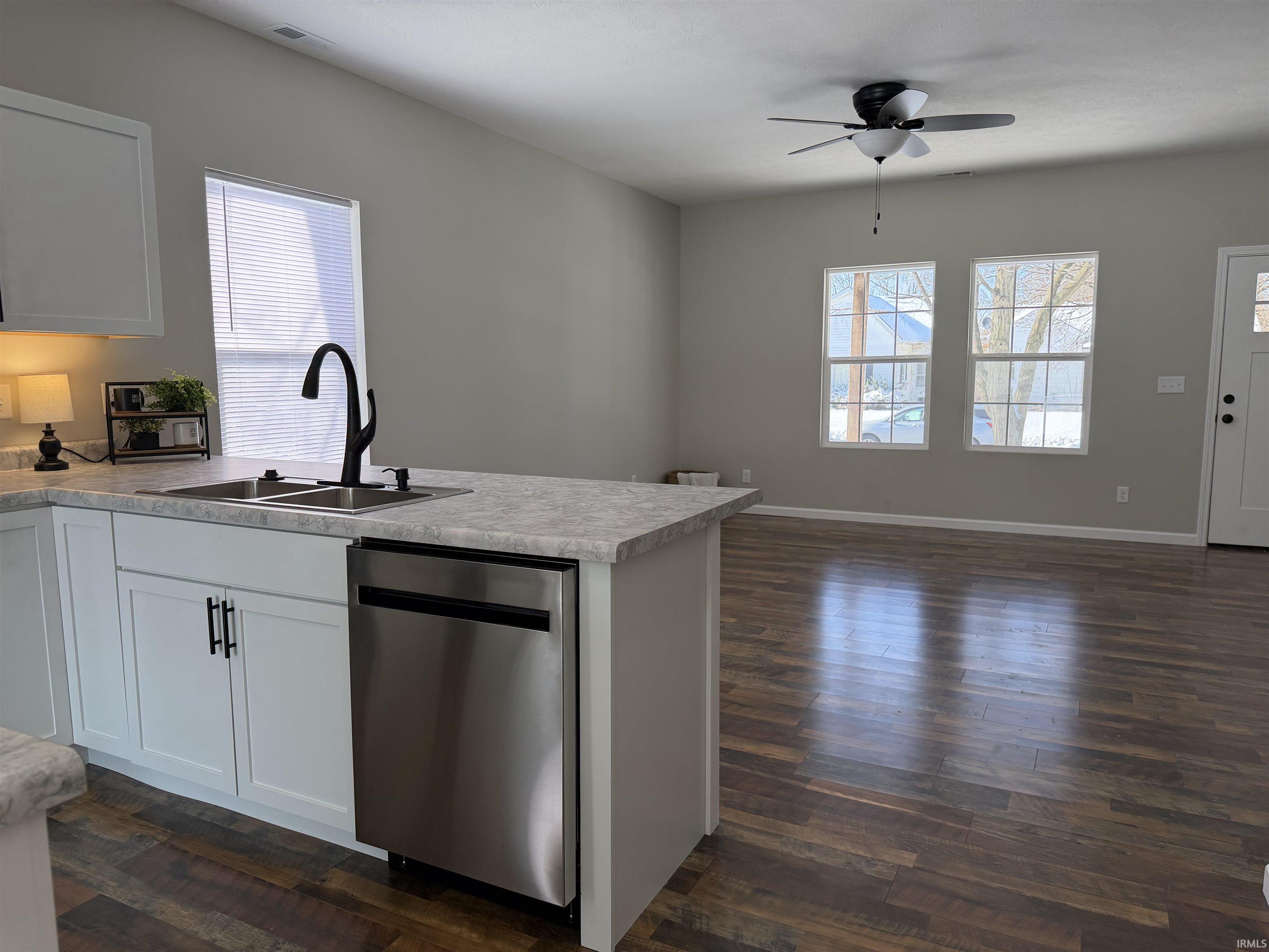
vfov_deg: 56.8
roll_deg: +0.5
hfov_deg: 71.6
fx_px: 880
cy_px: 476
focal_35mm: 24
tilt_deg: -6.7
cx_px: 634
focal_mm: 6.76
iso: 100
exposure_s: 1/555
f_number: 1.78
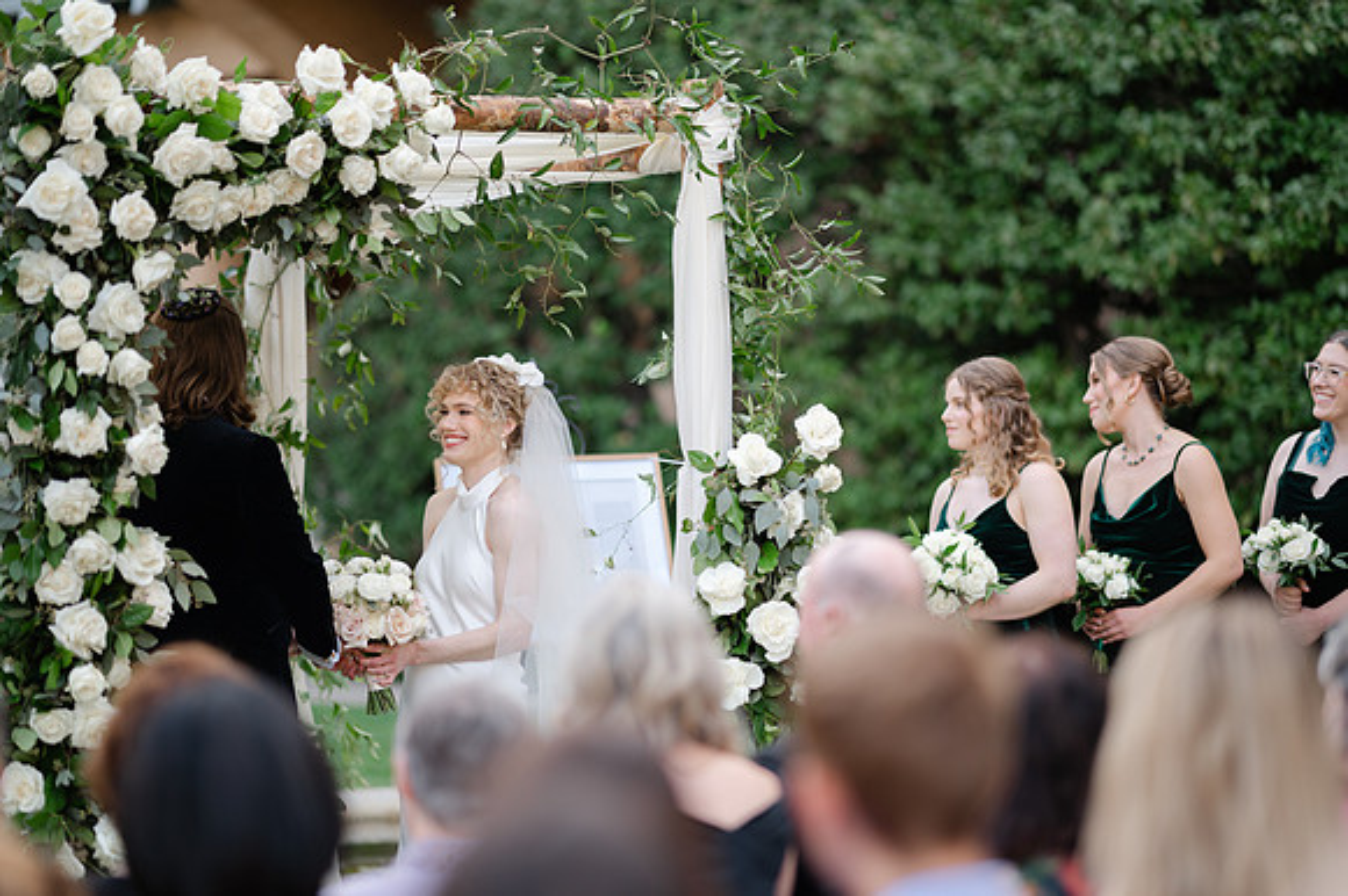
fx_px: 3929
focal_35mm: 105
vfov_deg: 13.0
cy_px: 448
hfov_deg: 19.5
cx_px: 674
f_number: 1.4
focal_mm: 105
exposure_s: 1/400
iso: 100
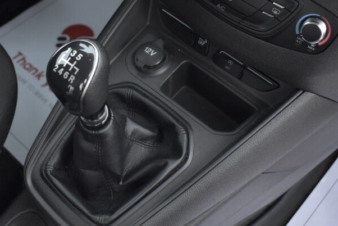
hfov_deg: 38.8
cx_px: 140
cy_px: 89
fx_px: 479
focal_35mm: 51
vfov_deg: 26.5
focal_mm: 20
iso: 1600
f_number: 3.5
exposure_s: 1/1250
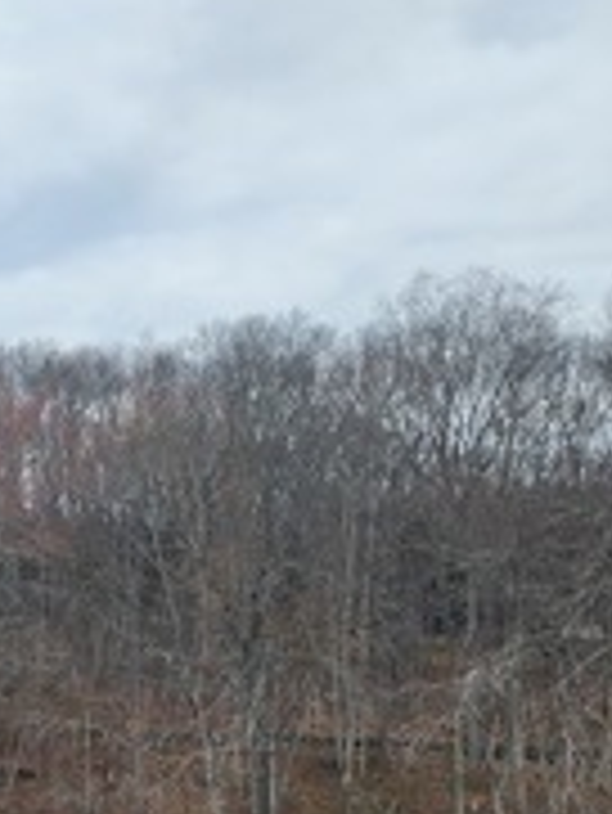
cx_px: -126
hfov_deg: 22.2
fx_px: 1436
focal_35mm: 61
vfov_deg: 31.2
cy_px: 589
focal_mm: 6.4
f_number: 1.8
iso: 12
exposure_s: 1/883
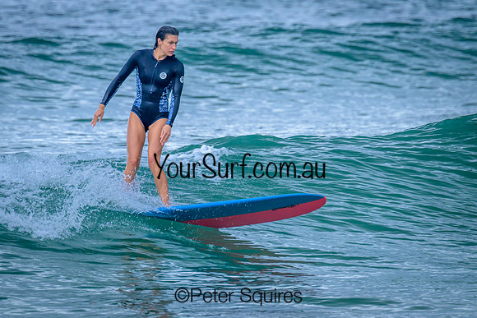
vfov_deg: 1.8
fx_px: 10171
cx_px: 237
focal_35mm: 767
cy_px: 113
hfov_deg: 2.7
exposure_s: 1/2000
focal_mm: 560
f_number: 8
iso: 900
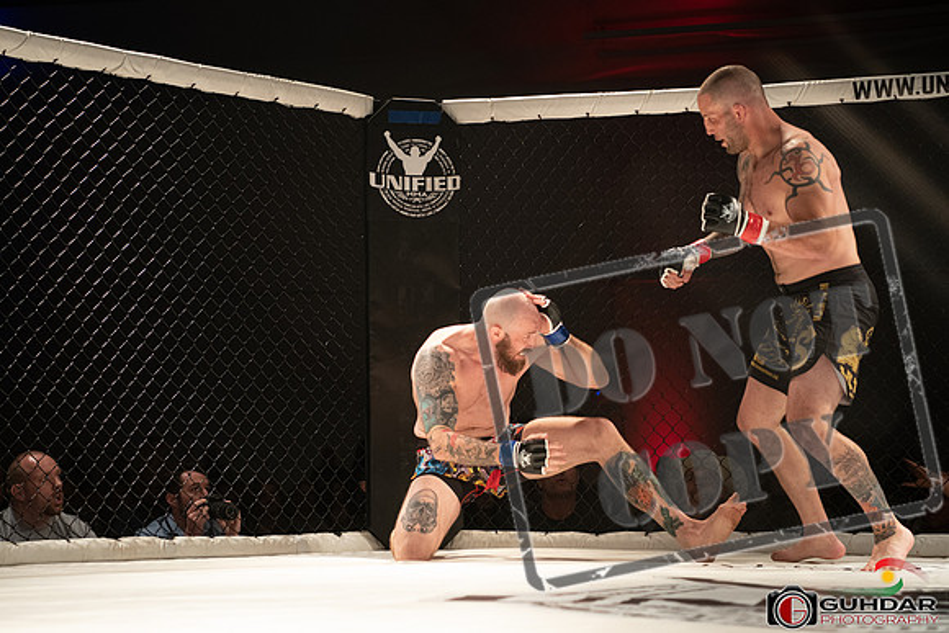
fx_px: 1937
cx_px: 461
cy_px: 317
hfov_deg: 27.5
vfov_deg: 18.6
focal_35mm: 73
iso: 2000
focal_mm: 70
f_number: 2.8
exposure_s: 1/1000
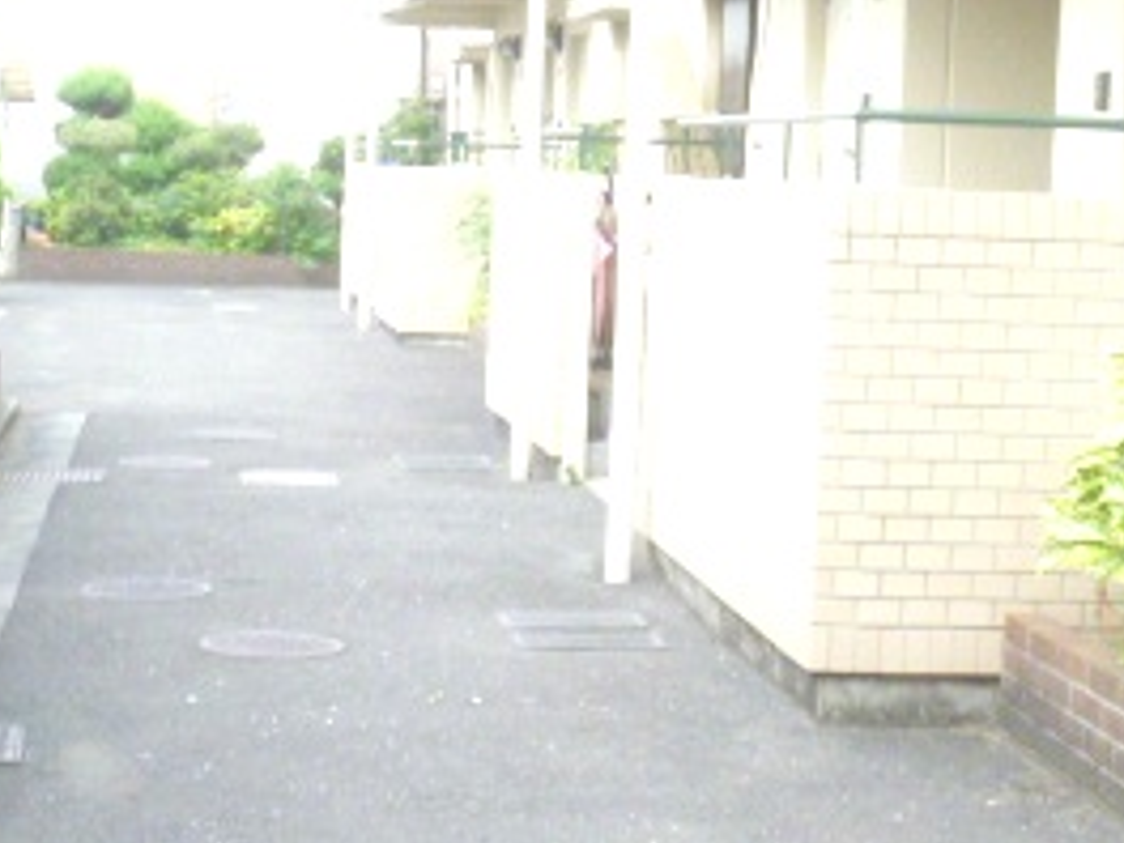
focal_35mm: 85
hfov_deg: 23.0
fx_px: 2760
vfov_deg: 17.4
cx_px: 409
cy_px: 404
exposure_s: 1/125
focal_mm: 6.3
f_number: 3.5
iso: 200
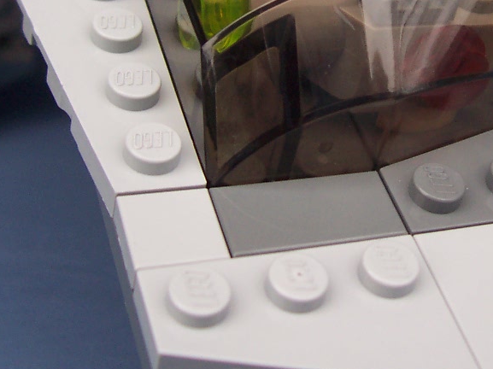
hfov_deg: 25.1
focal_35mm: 77
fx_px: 1096
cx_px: 354
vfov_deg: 18.8
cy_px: 42
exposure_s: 1/180
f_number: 2.8
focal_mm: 5.6
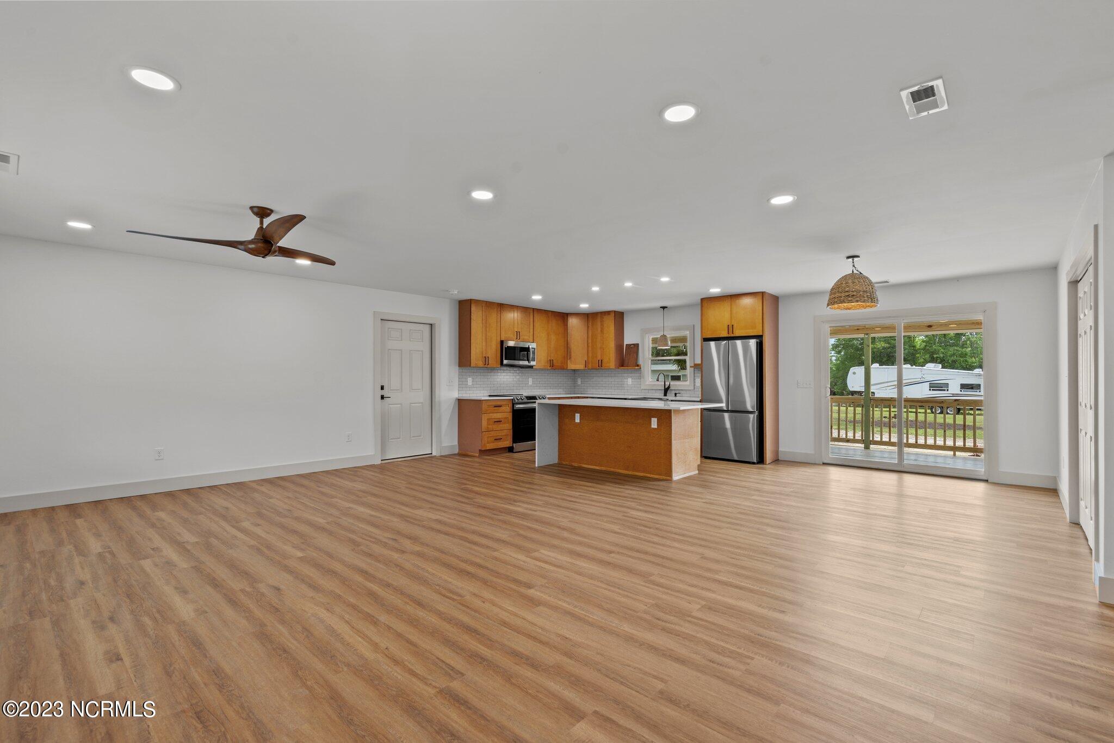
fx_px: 495
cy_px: 372
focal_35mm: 16
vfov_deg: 73.7
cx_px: 557
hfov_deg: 96.7
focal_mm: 16
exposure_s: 1/1.67
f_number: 8
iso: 250
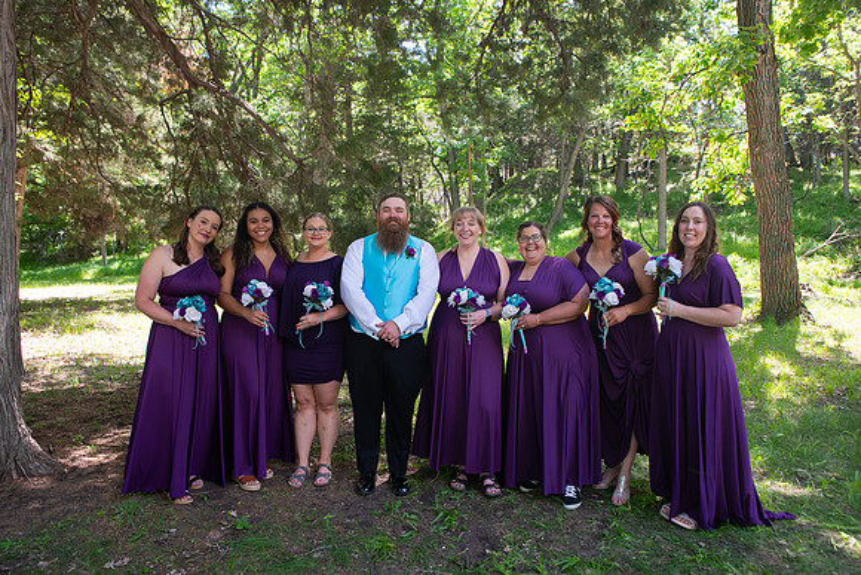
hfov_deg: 73.7
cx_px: 430
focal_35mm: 24
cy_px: 288
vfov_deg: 53.2
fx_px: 574
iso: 250
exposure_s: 1/125
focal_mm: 24
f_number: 5
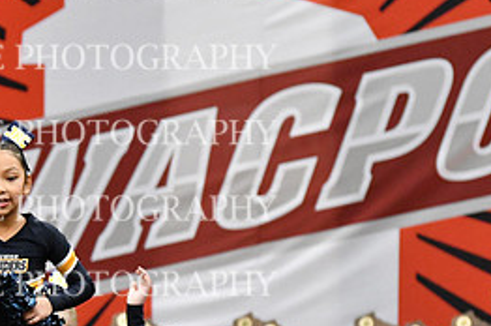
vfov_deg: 3.1
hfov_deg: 4.6
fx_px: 6103
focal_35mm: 448
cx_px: 6
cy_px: 321
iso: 5000
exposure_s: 1/800
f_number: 2.8
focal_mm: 135
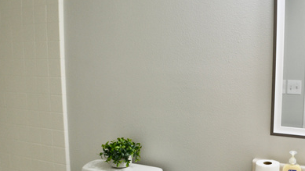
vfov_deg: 19.4
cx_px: 183
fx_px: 502
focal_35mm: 62
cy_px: 115
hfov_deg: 33.7
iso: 400
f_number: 4
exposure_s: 1/60
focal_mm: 24
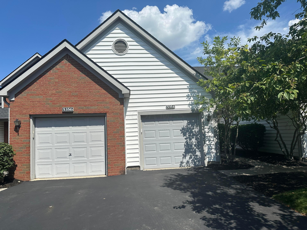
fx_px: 213
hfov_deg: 71.6
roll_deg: +1.8
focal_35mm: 24
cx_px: 154
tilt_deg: +5.2
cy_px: 115
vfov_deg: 56.8
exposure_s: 1/7576
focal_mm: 6.86
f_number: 1.78
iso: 80
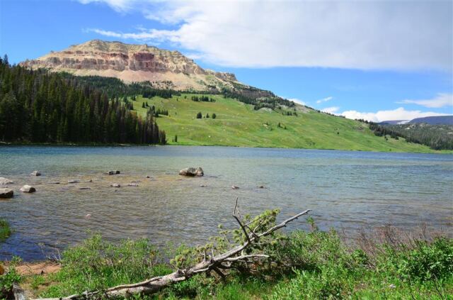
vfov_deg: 47.7
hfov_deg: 67.5
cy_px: 150
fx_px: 339
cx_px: 226
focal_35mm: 27
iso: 200
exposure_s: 1/400
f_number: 10
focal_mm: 18
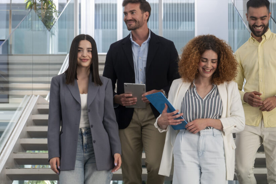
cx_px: 158
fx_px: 667
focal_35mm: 87
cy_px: 82
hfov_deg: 23.4
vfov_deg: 15.7
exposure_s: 1/200
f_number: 5.6
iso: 800
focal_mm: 70
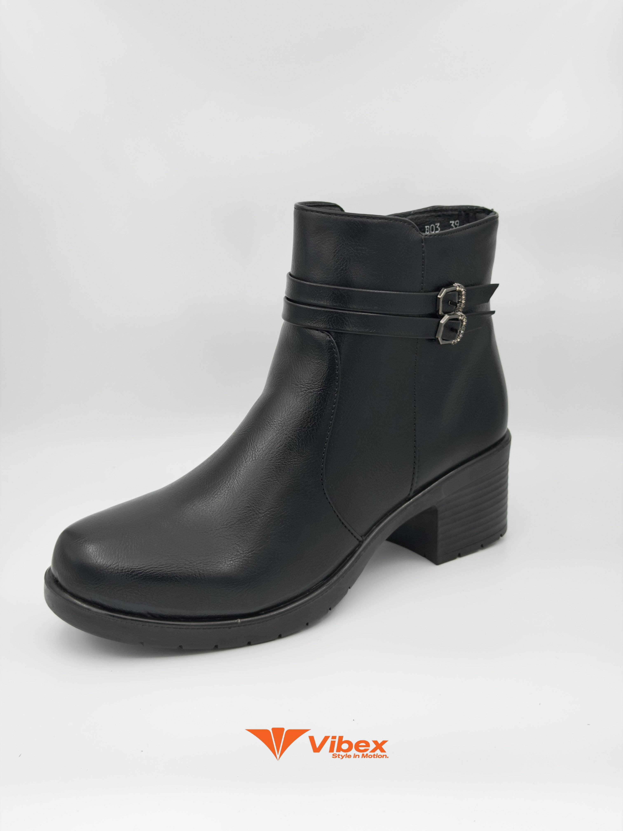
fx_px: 1152
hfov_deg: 30.3
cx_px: 312
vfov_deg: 39.7
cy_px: 416
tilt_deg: -18.9
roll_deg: +0.9
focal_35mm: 48
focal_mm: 6.76
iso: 64
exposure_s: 1/1133
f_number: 1.78
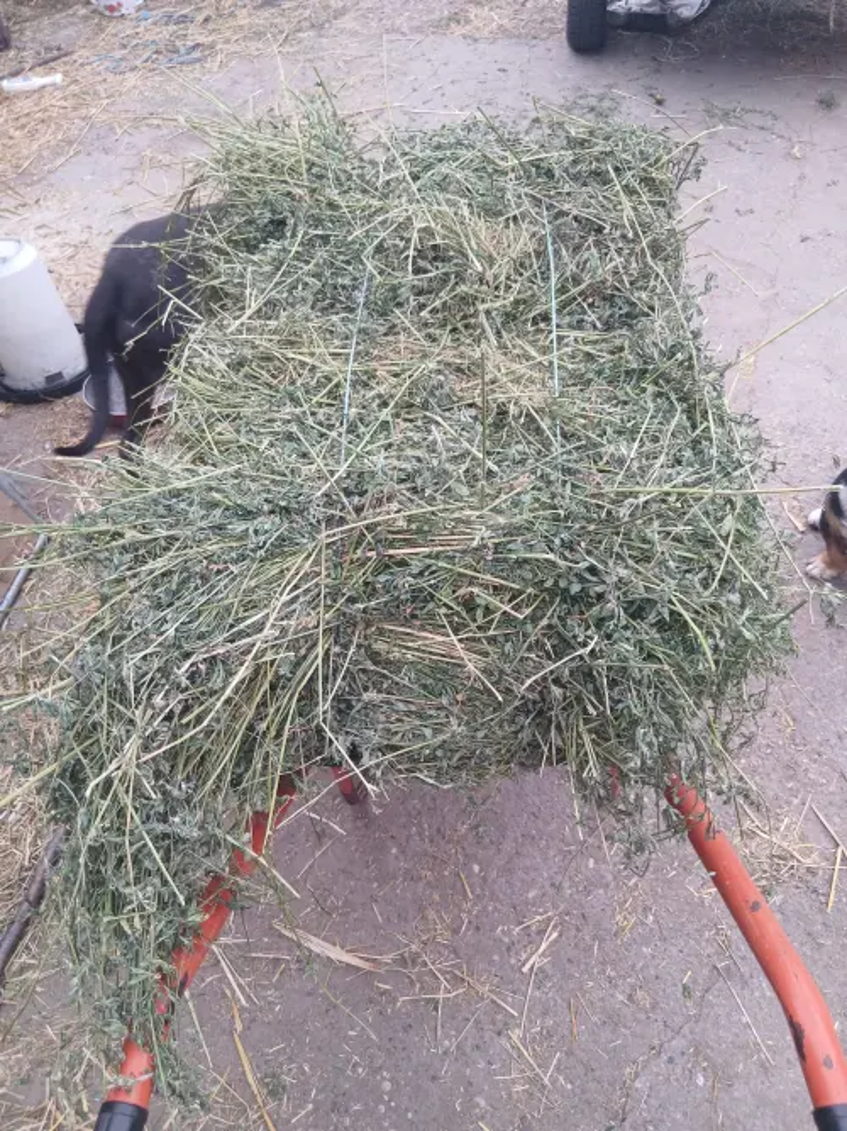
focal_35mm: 26
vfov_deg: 67.3
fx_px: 849
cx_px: 424
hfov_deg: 53.0
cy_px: 566
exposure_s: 1/50
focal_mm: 3.98
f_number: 1.8
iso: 40
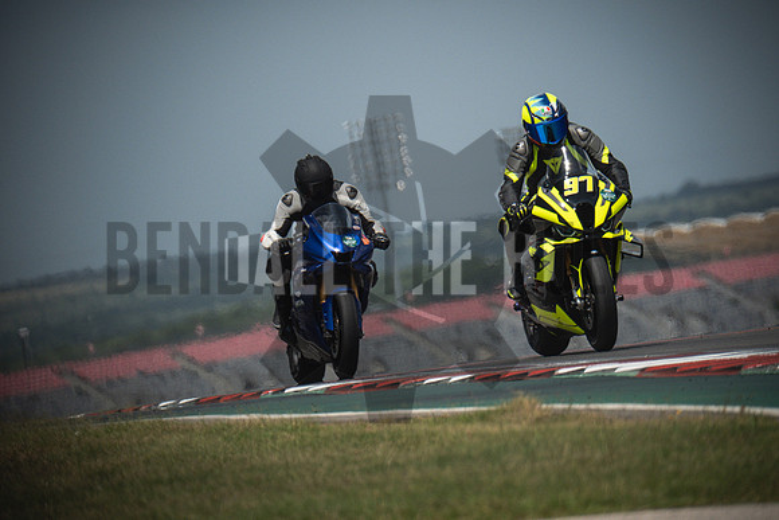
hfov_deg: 3.4
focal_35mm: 600
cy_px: 260
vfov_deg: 2.3
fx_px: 12986
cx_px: 390
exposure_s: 1/5000
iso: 800
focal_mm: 400
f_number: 5.6
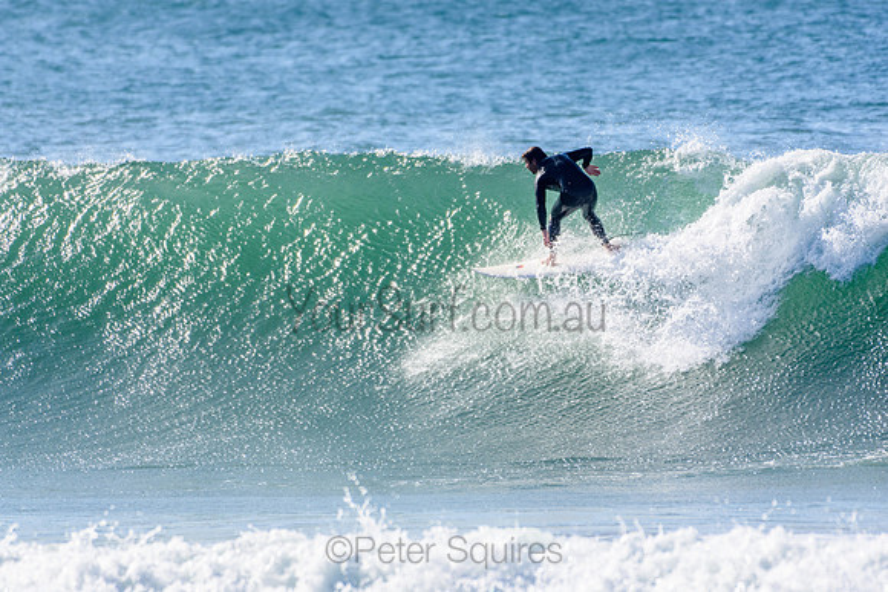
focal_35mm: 750
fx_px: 18503
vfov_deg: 1.8
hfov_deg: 2.7
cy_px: 296
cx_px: 444
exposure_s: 1/2000
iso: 320
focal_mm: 500
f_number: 5.6
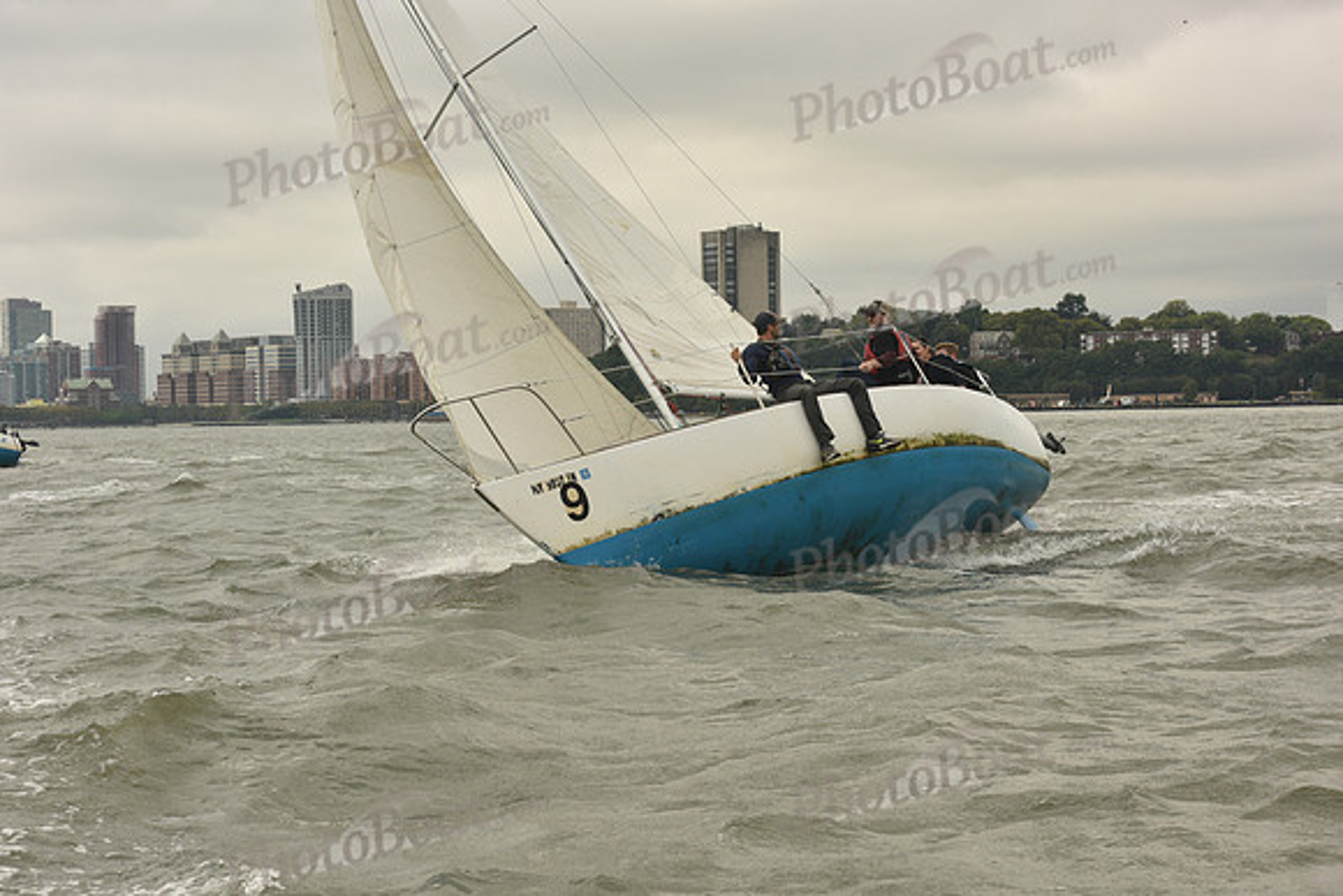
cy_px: 448
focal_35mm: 70
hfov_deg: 28.8
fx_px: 2612
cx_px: 672
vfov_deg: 19.5
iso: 400
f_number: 13
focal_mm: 70
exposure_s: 1/800
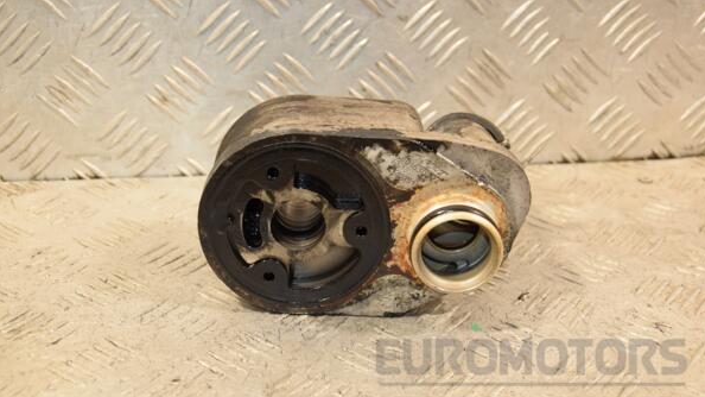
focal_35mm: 56
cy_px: 198
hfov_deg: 37.5
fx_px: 1038
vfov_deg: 21.6
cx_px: 354
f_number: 5
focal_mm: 35
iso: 800
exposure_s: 1/200
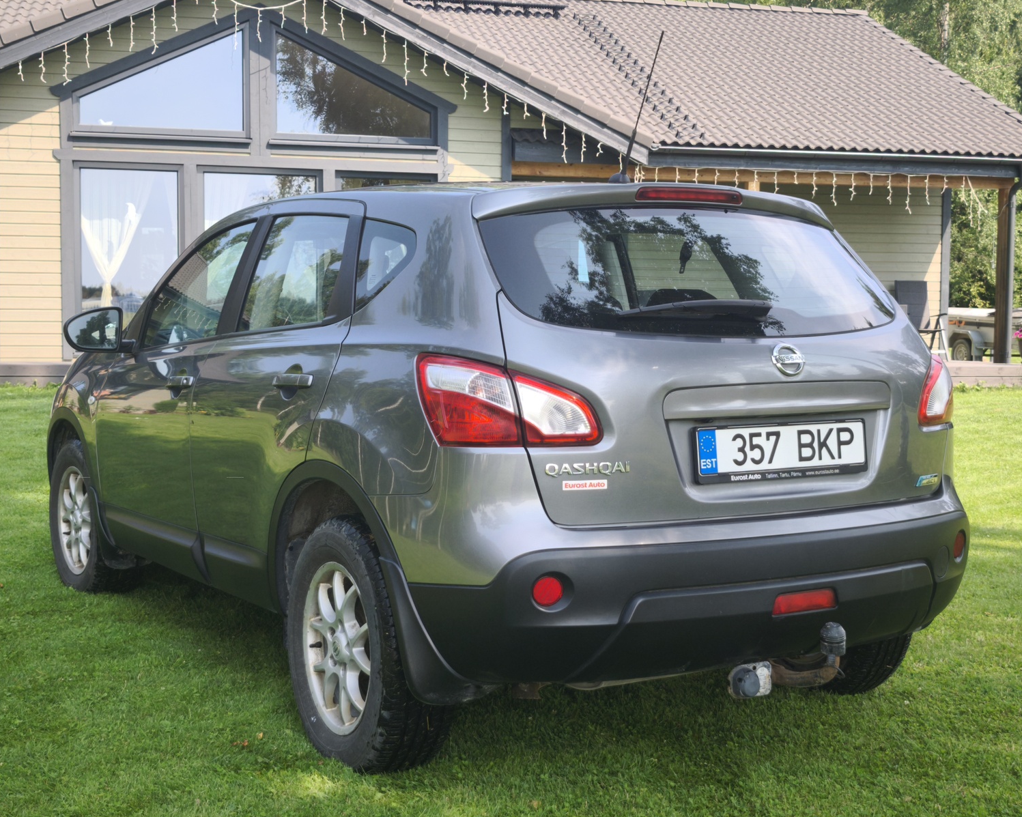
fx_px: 1452
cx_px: 534
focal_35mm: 48
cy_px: 408
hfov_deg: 38.8
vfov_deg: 31.4
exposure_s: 1/519
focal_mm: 6.57
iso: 50
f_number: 1.6
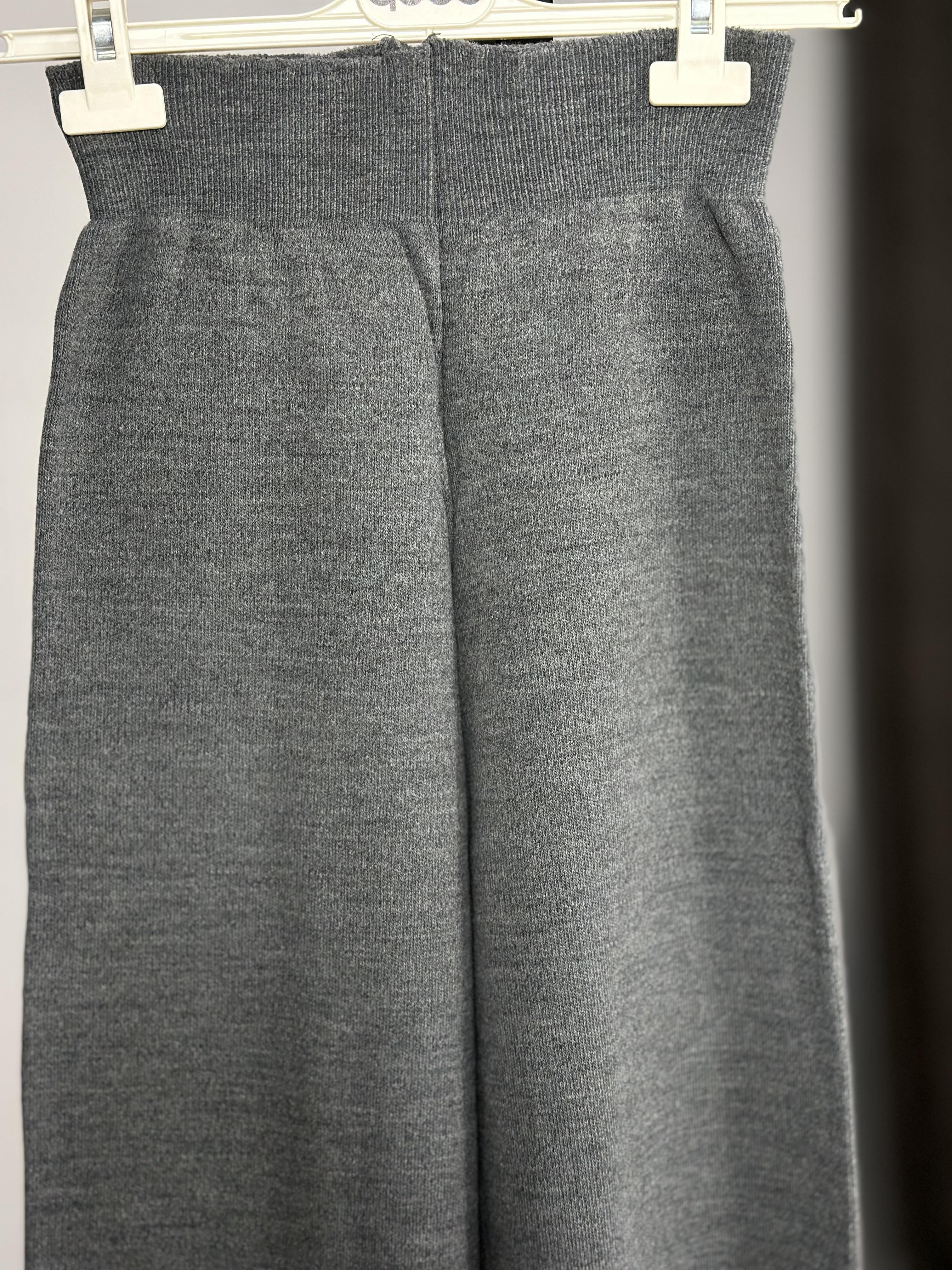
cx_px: 476
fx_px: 1760
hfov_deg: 30.3
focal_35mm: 48
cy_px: 635
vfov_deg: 39.7
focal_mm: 6.86
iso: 160
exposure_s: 1/100
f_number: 1.78
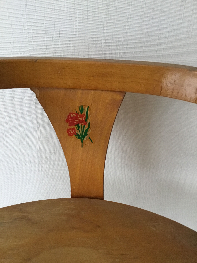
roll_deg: -1.6
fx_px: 235
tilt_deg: -26.0
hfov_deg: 45.4
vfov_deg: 58.4
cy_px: 132
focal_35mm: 31
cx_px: 98
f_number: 2.4
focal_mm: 3.3
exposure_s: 1/20
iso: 200
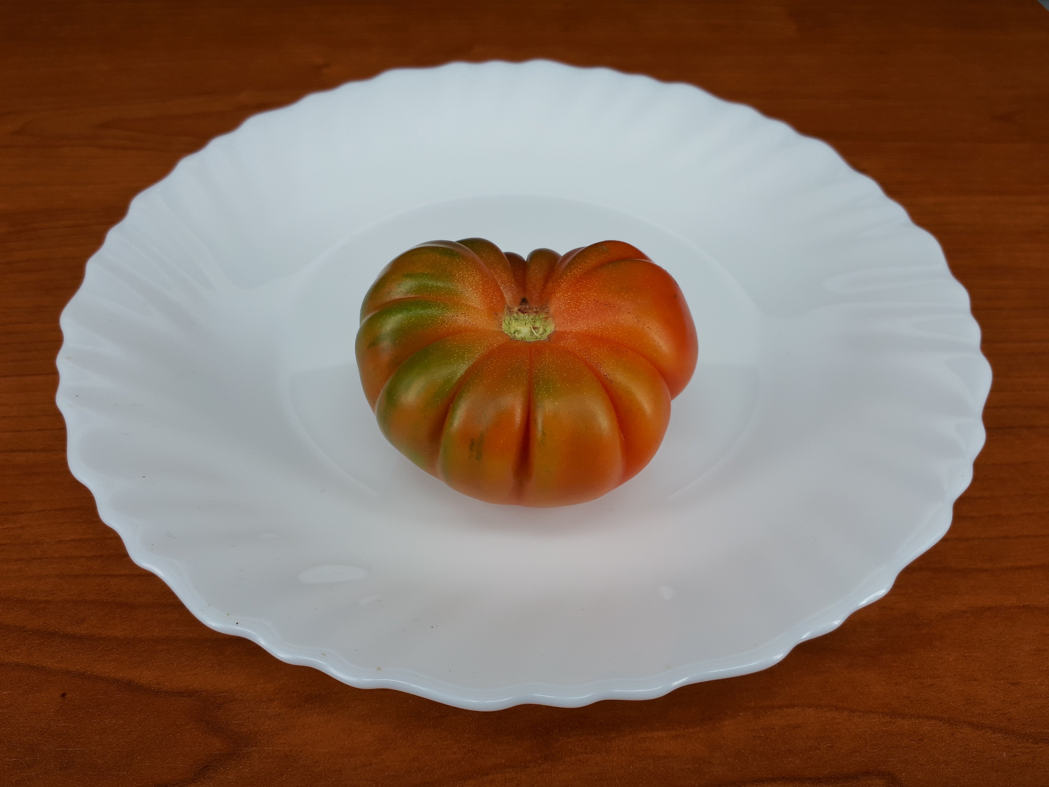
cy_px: 394
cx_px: 524
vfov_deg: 51.4
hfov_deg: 65.3
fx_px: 818
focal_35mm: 27
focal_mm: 3.6
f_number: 1.9
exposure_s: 1/195
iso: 40
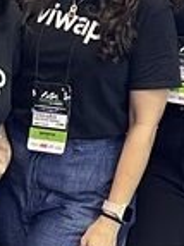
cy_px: -95
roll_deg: -2.5
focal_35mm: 197
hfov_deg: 7.5
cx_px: 91
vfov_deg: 9.8
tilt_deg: +0.2
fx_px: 1398
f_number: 1.5
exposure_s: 1/60
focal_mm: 5.7
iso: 200
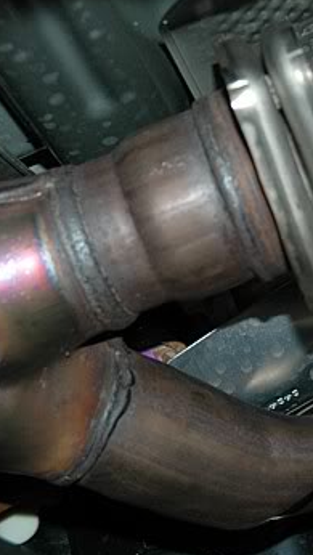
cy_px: 281
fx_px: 1282
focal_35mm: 87
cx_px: 213
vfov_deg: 24.4
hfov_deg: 13.9
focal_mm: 24
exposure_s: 1/60
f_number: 4.2
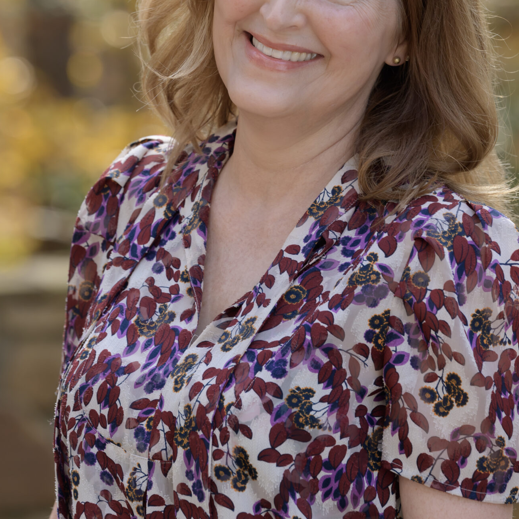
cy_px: 183
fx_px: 4258
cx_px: 314
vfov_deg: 7.0
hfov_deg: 7.0
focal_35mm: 251
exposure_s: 1/160
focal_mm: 150
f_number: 5.6
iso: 200
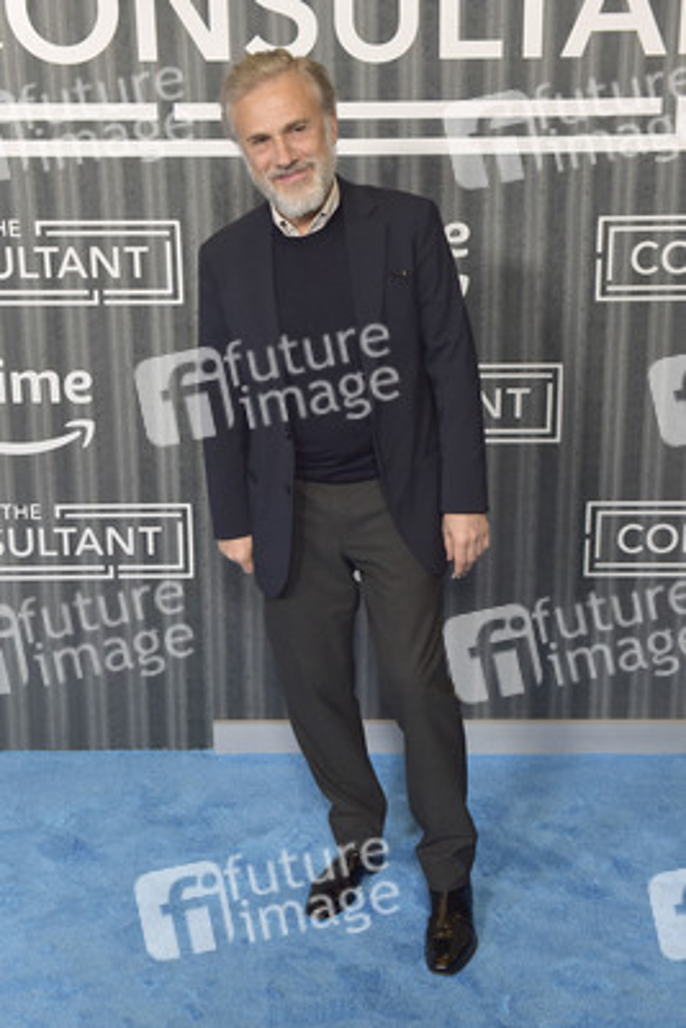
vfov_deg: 44.5
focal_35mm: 44
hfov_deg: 30.5
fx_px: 1256
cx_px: 343
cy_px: 514
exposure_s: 1/250
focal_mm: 44
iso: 2500
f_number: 6.3
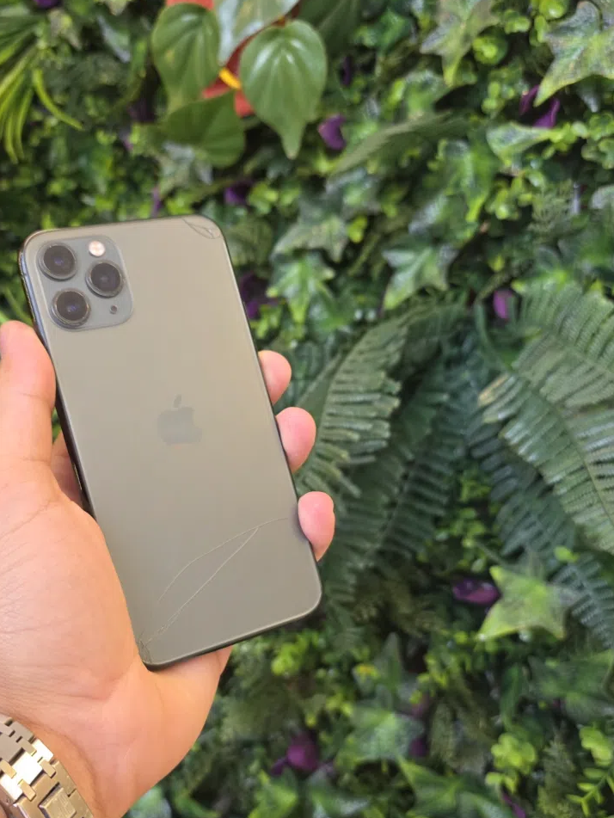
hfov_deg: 42.9
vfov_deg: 55.0
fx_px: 780
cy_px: 486
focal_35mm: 33
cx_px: 264
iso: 80
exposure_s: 1/100
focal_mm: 6.3
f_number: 1.7
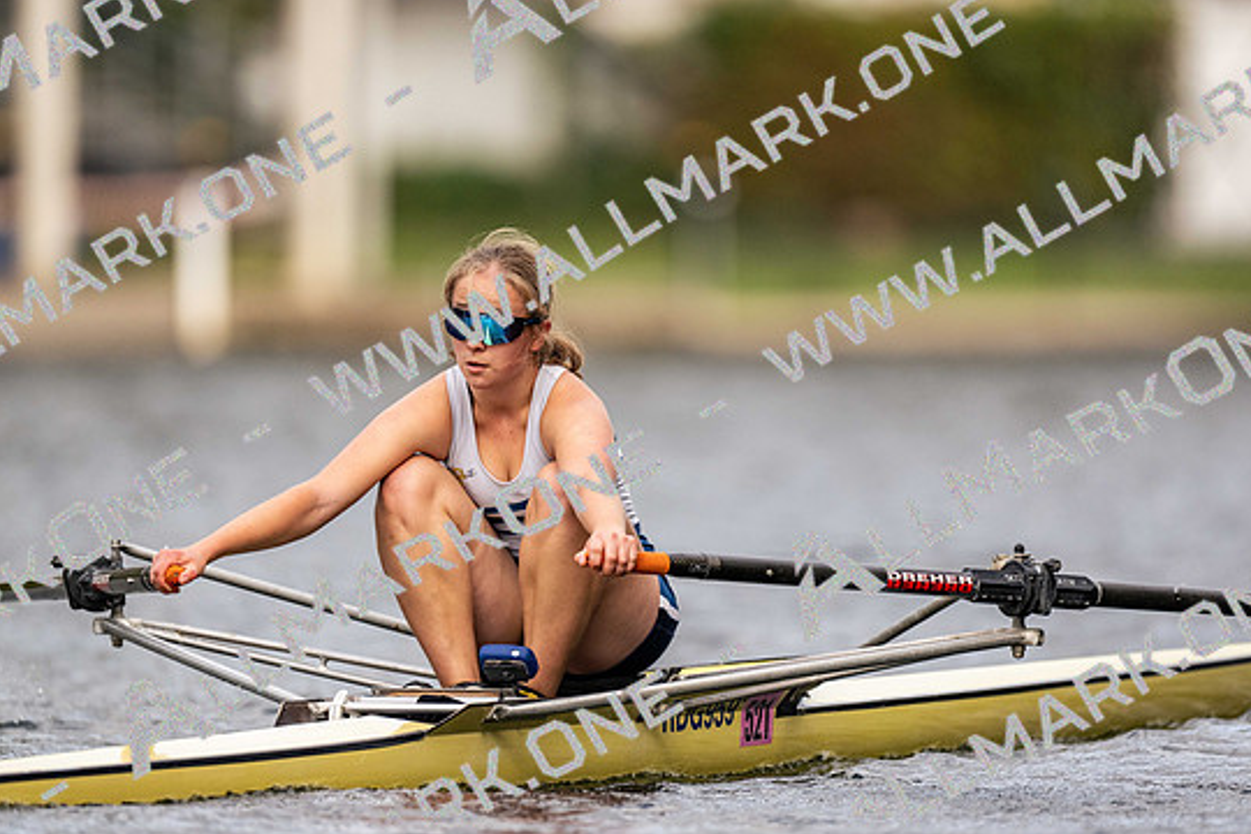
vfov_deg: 2.1
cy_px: 422
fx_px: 22377
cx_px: 593
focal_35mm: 644
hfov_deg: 3.2
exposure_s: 1/2500
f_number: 4
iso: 800
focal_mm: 600
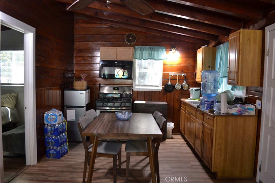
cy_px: 92
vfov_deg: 47.9
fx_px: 206
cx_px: 138
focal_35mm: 27
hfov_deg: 67.4
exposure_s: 1/15
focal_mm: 18
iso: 450
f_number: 3.5
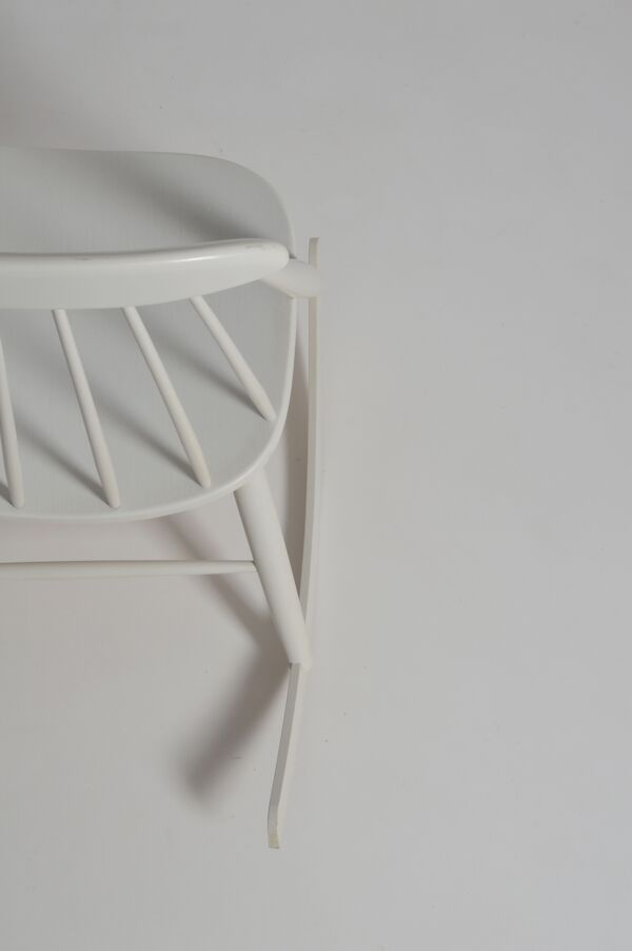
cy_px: 476
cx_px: 316
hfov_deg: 16.2
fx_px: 2215
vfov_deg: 24.2
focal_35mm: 84
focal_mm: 56
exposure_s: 1/125
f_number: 22
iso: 100
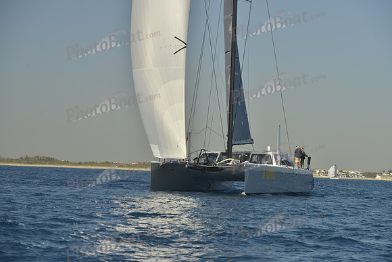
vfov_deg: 11.2
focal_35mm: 122
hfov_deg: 16.8
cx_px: 196
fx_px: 1329
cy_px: 131
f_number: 7.1
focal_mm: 122
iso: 200
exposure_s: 1/640
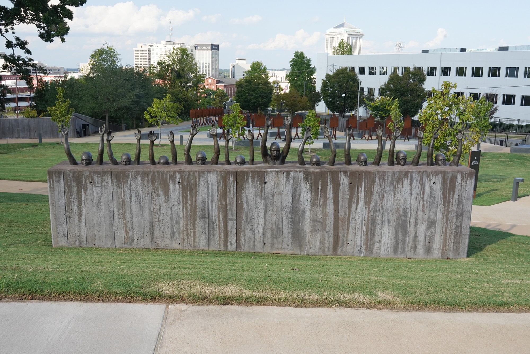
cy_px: 177
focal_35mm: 34
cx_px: 265
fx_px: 501
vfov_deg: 38.9
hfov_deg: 55.8
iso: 800
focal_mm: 34
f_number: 16
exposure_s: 1/100
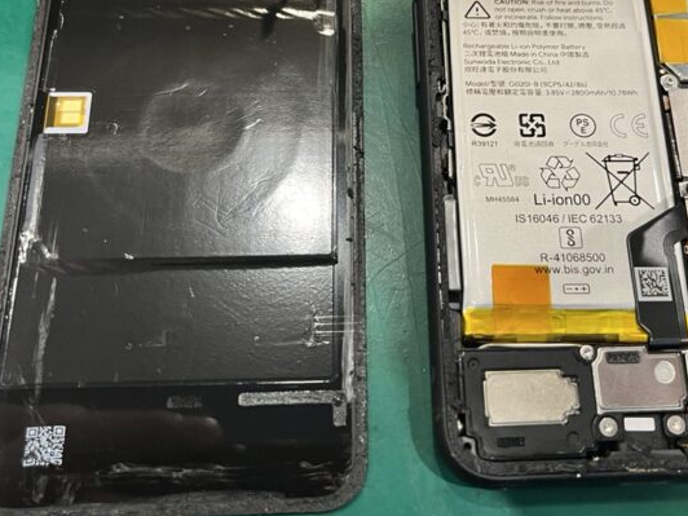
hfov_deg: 42.7
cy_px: 139
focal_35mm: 44
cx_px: 424
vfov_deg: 32.4
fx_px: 875
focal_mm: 5.1
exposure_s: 1/50
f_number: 1.6
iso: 100
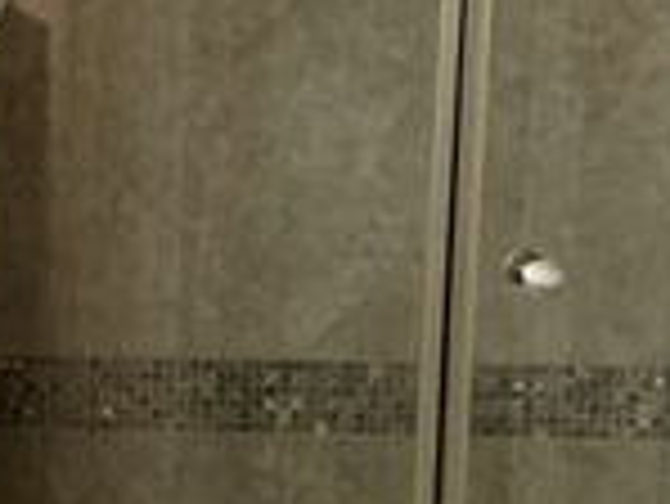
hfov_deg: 15.4
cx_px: -279
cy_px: 162
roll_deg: -0.3
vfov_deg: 12.3
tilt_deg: -8.7
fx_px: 2324
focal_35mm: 120
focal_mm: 3
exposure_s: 1/60
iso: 125
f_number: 1.8
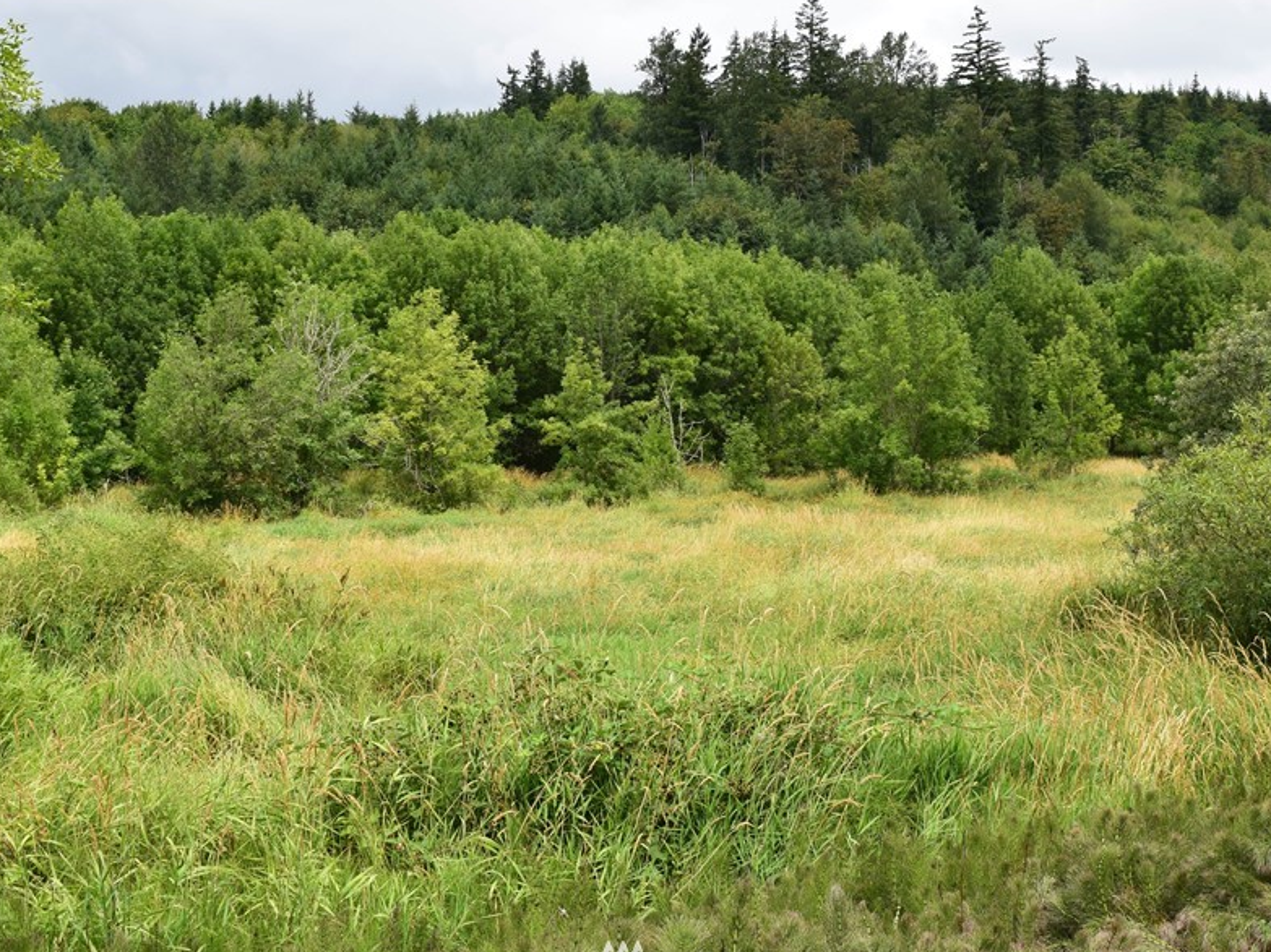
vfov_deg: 28.0
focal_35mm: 52
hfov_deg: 36.8
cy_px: 435
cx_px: 685
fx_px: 1909
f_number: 11
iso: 400
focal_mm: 26
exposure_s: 1/500
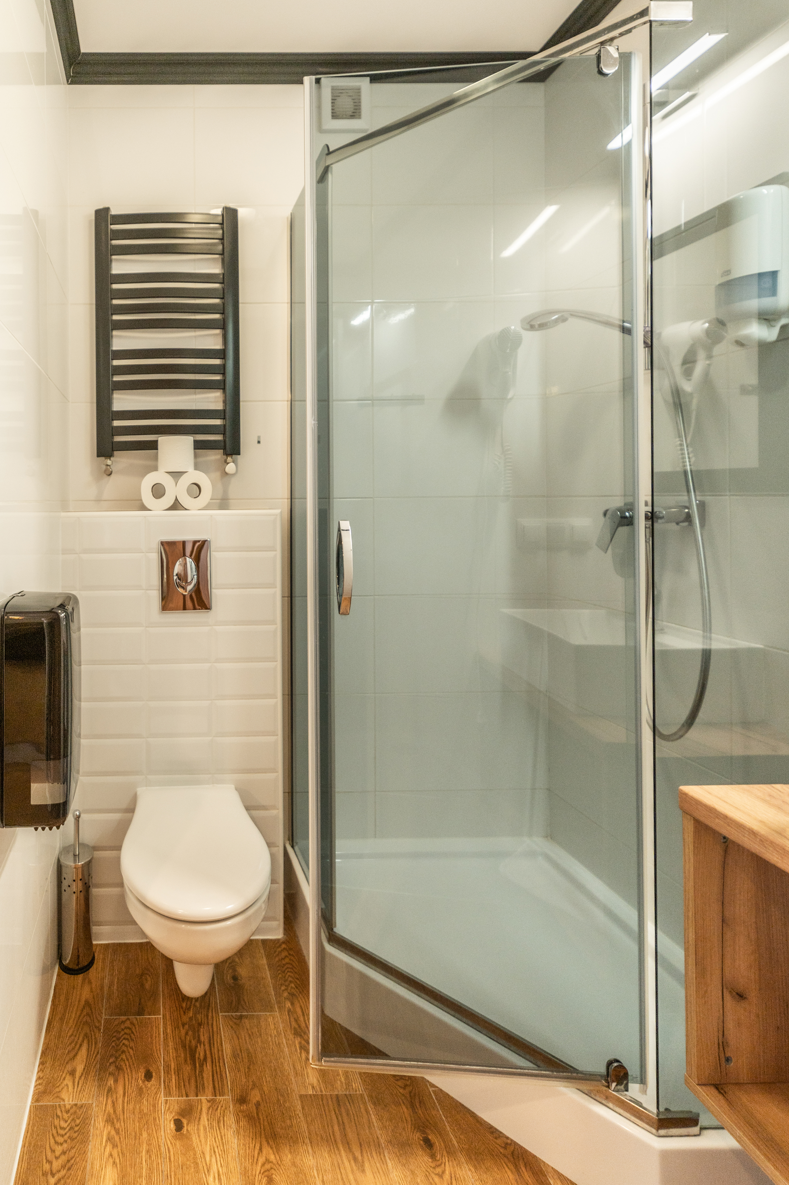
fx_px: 494
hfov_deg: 77.2
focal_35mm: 15
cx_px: 394
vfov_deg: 100.4
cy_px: 592
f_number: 3.2
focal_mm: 15
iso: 320
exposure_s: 1/80
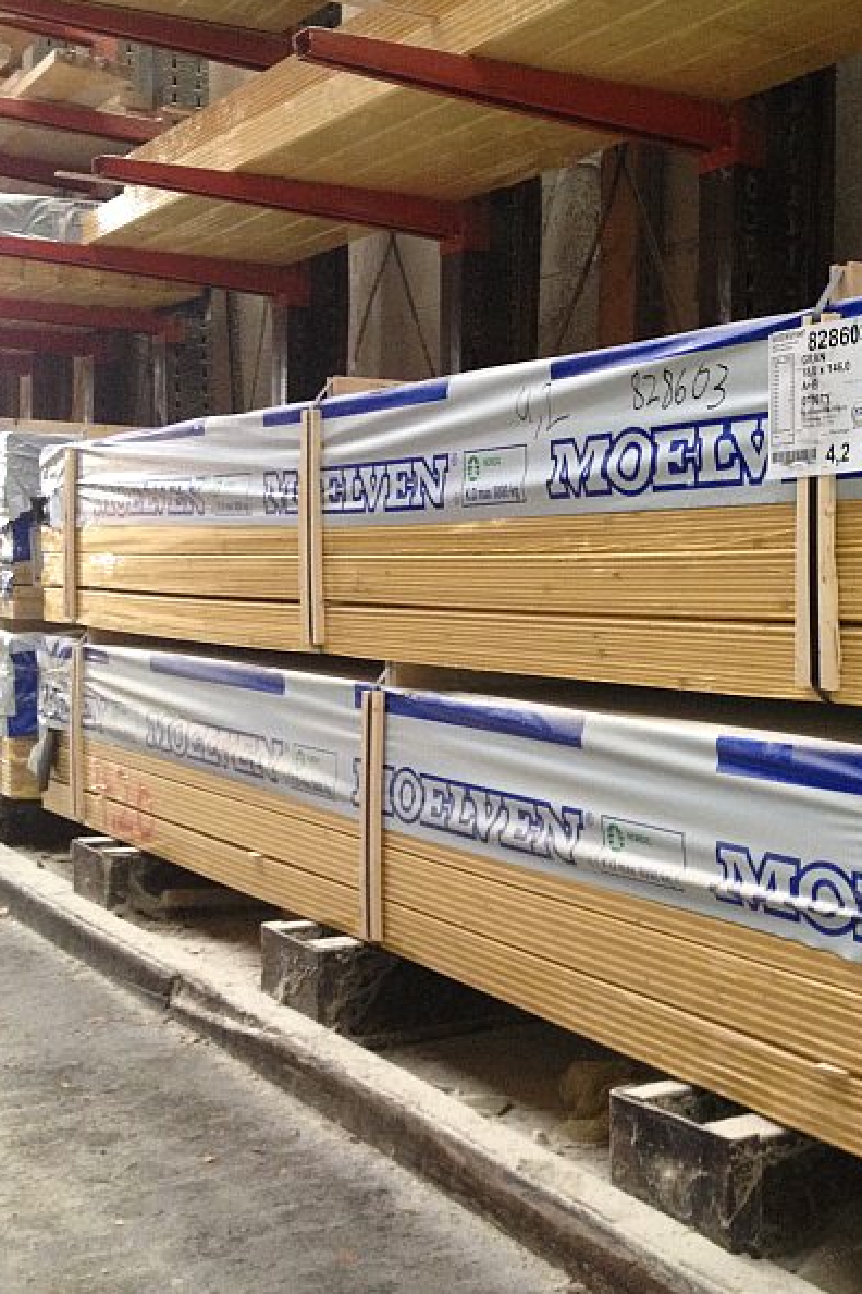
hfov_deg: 27.0
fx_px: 1760
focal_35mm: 49
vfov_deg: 40.3
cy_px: 647
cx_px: 681
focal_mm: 4.28
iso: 250
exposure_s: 1/20
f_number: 2.4
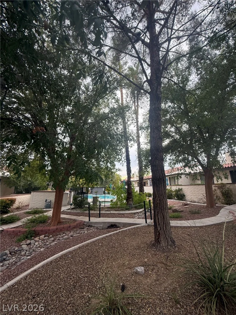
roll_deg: -0.9
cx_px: 118
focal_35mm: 14
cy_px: 158
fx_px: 127
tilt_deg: +14.4
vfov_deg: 102.1
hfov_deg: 85.7
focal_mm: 2.22
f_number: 2.2
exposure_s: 1/144
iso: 64
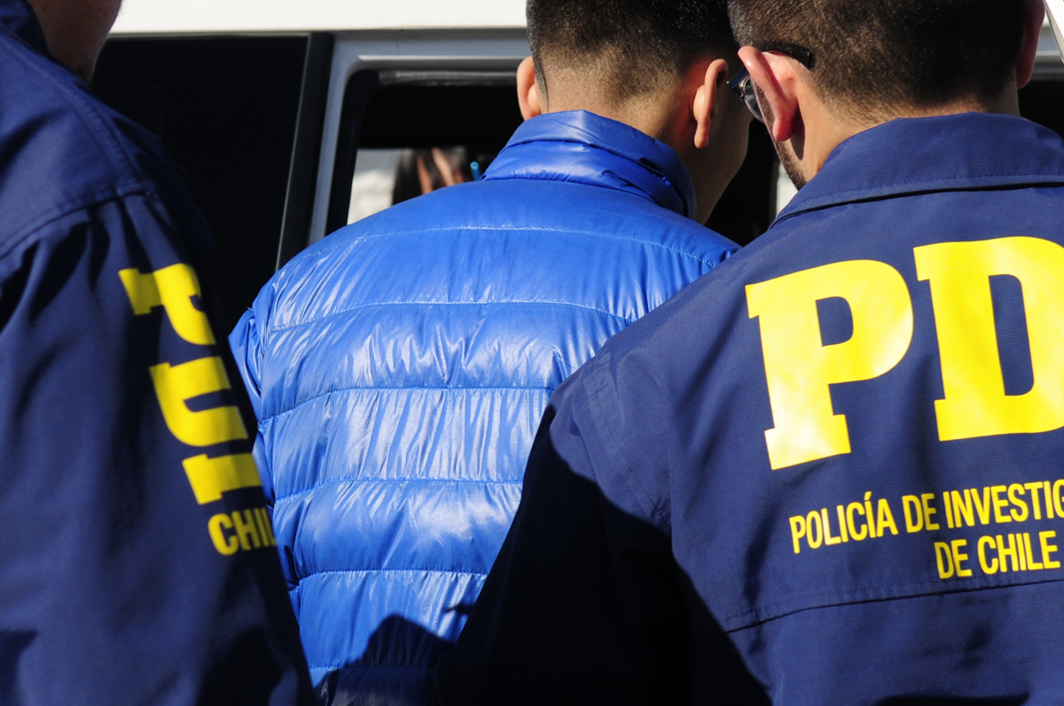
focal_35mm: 135
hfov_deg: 15.2
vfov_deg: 10.1
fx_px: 3984
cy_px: 252
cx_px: 458
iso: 200
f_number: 4.5
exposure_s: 1/1250
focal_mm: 48
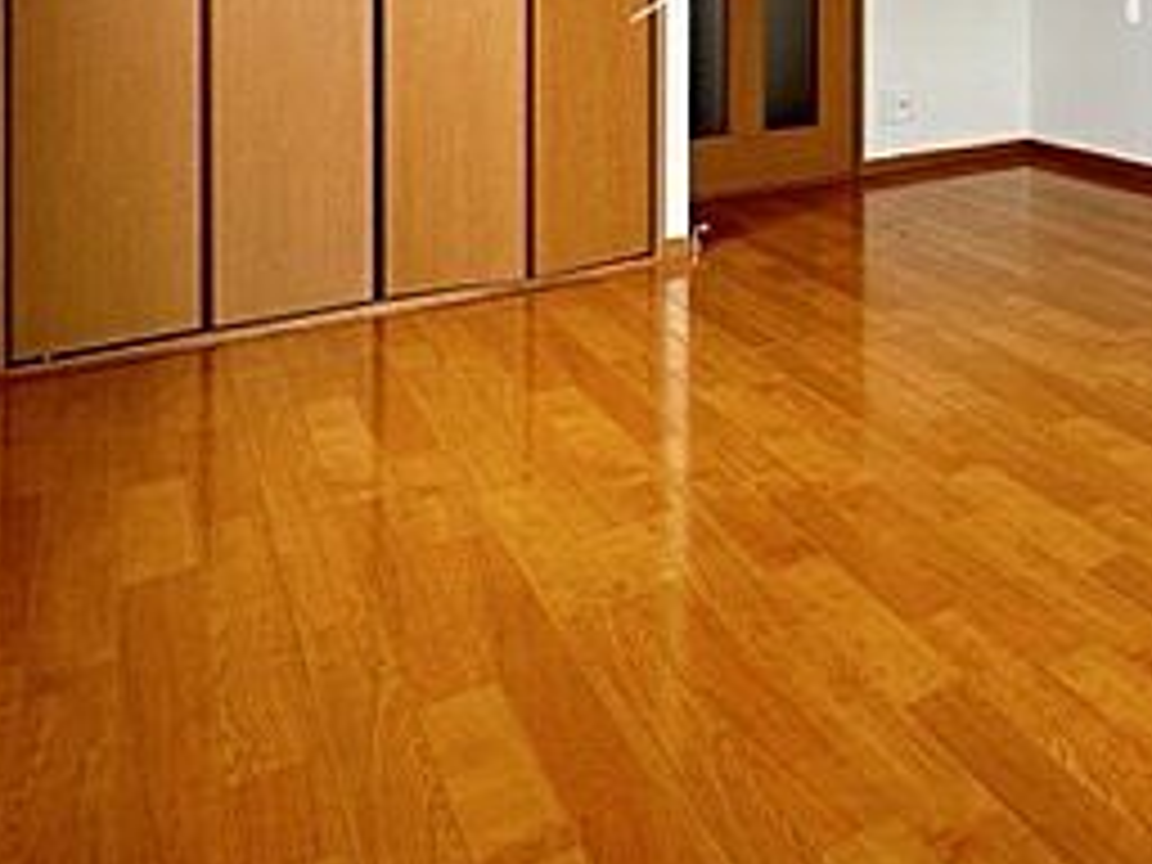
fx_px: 1165
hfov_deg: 39.1
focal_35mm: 35
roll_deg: -0.1
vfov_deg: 35.6
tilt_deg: -1.0
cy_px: -54
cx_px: 1368
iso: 125
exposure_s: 1/99
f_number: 2.2
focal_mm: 2.22
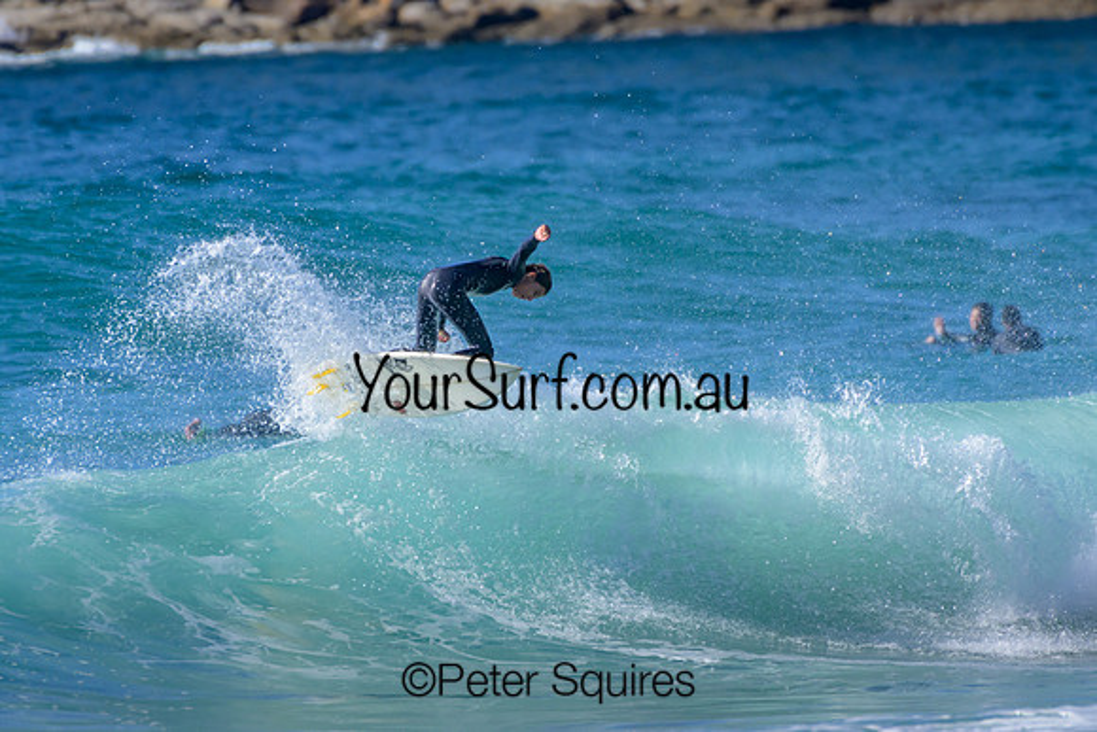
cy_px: 366
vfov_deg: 1.4
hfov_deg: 2.1
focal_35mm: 1000
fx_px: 30478
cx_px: 548
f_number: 11
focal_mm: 1000
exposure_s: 1/2000
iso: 1100
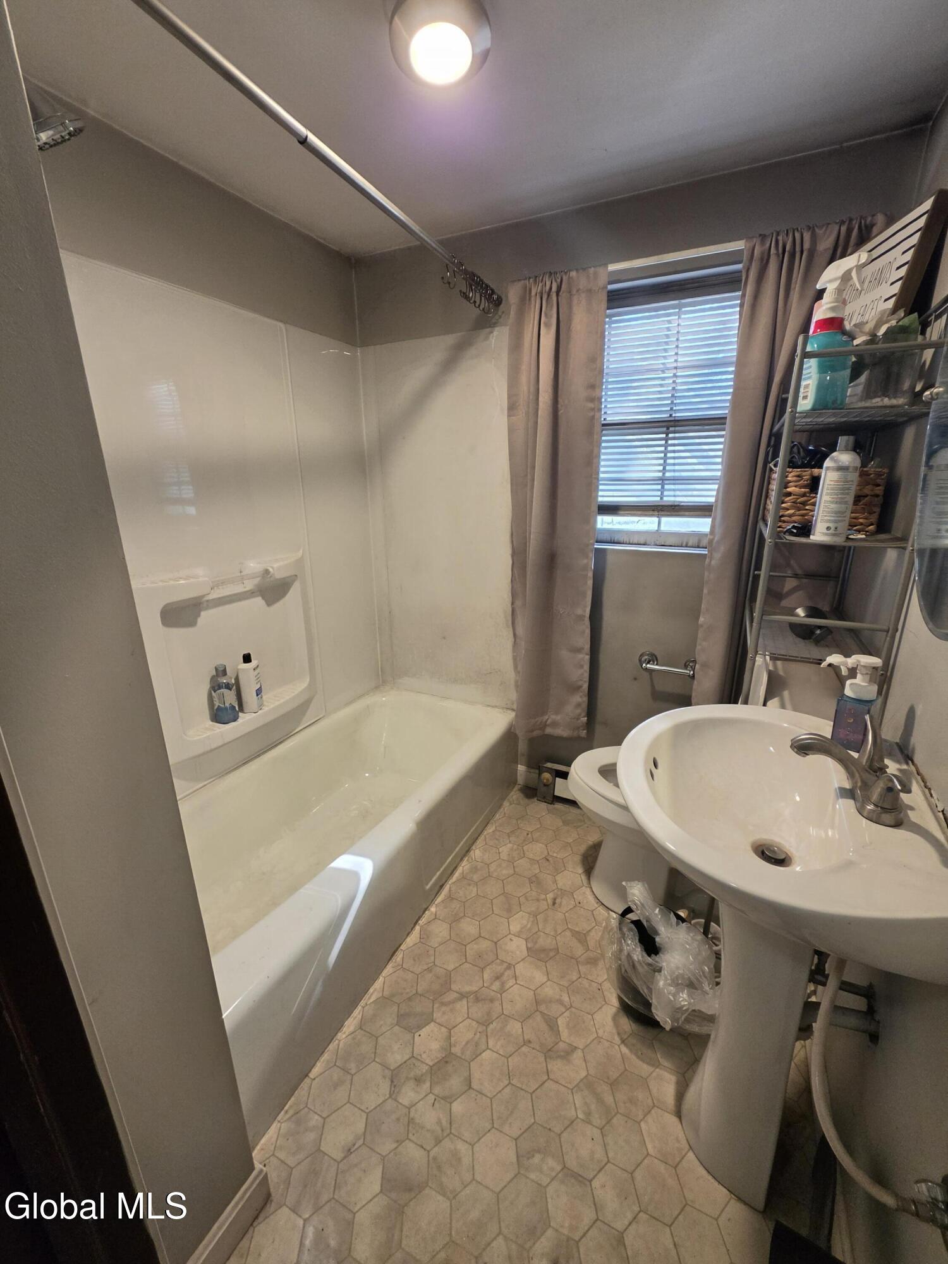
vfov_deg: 106.2
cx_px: 474
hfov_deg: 89.9
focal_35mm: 13
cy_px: 632
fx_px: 475
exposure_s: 1/120
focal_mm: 2.2
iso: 200
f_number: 1.9
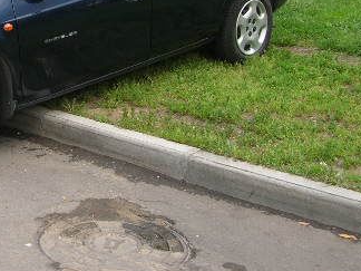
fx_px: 928
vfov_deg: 16.3
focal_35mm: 89
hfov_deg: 21.3
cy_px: 12
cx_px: 10
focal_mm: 7.5
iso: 50
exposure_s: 1/63.6
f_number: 3.1
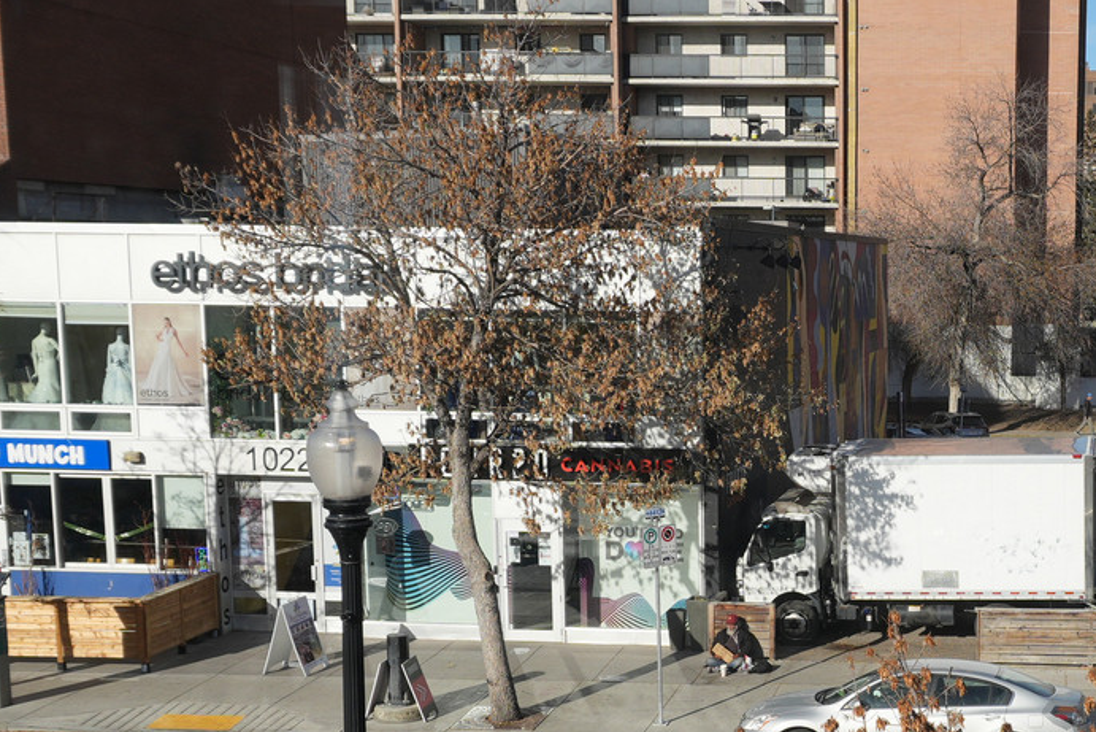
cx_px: 966
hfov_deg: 31.9
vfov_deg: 22.4
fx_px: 1827
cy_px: 556
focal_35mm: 60
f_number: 5.6
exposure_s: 1/320
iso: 100
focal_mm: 16
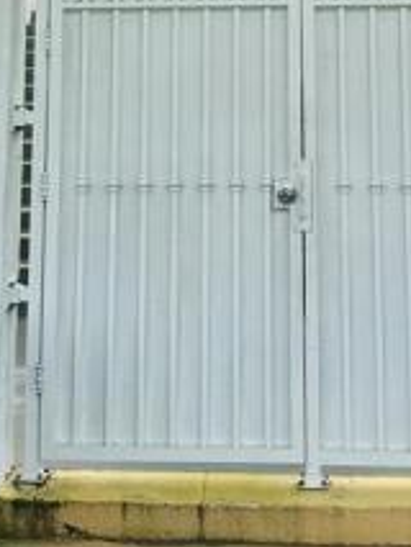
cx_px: 283
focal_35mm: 81
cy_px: -74
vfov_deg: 22.6
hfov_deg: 18.2
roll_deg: +1.1
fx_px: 1281
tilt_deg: +8.1
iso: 80
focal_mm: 6.86
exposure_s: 1/3356
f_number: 1.78
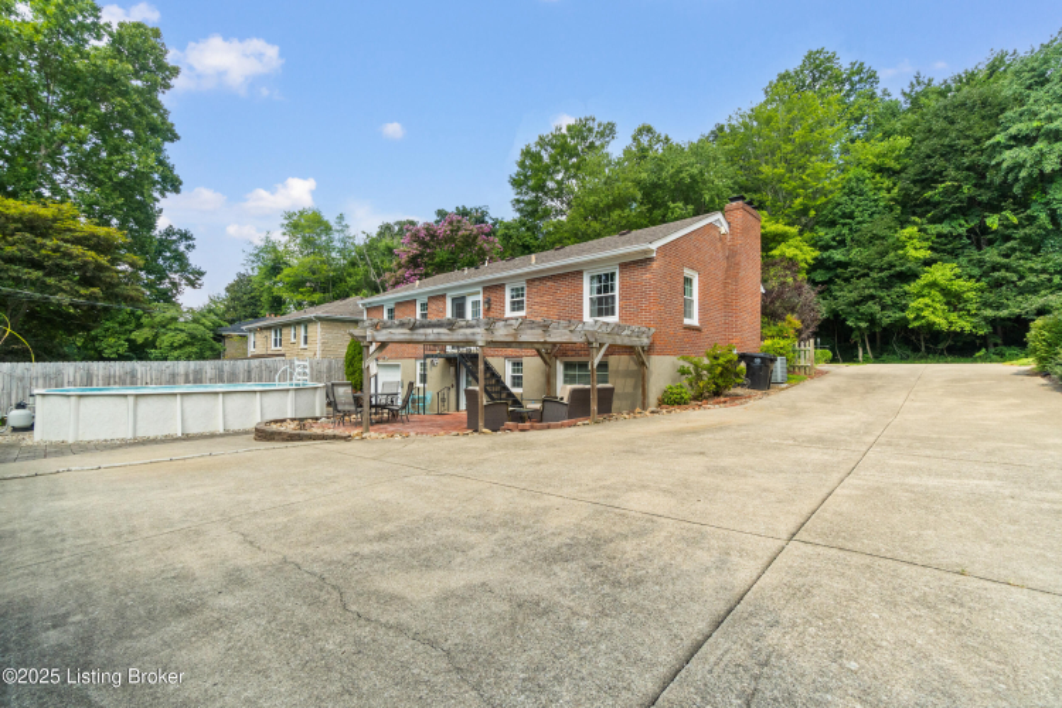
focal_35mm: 15
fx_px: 442
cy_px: 354
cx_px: 531
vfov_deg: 77.3
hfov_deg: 100.4
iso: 400
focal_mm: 10
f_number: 8
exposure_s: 1/320
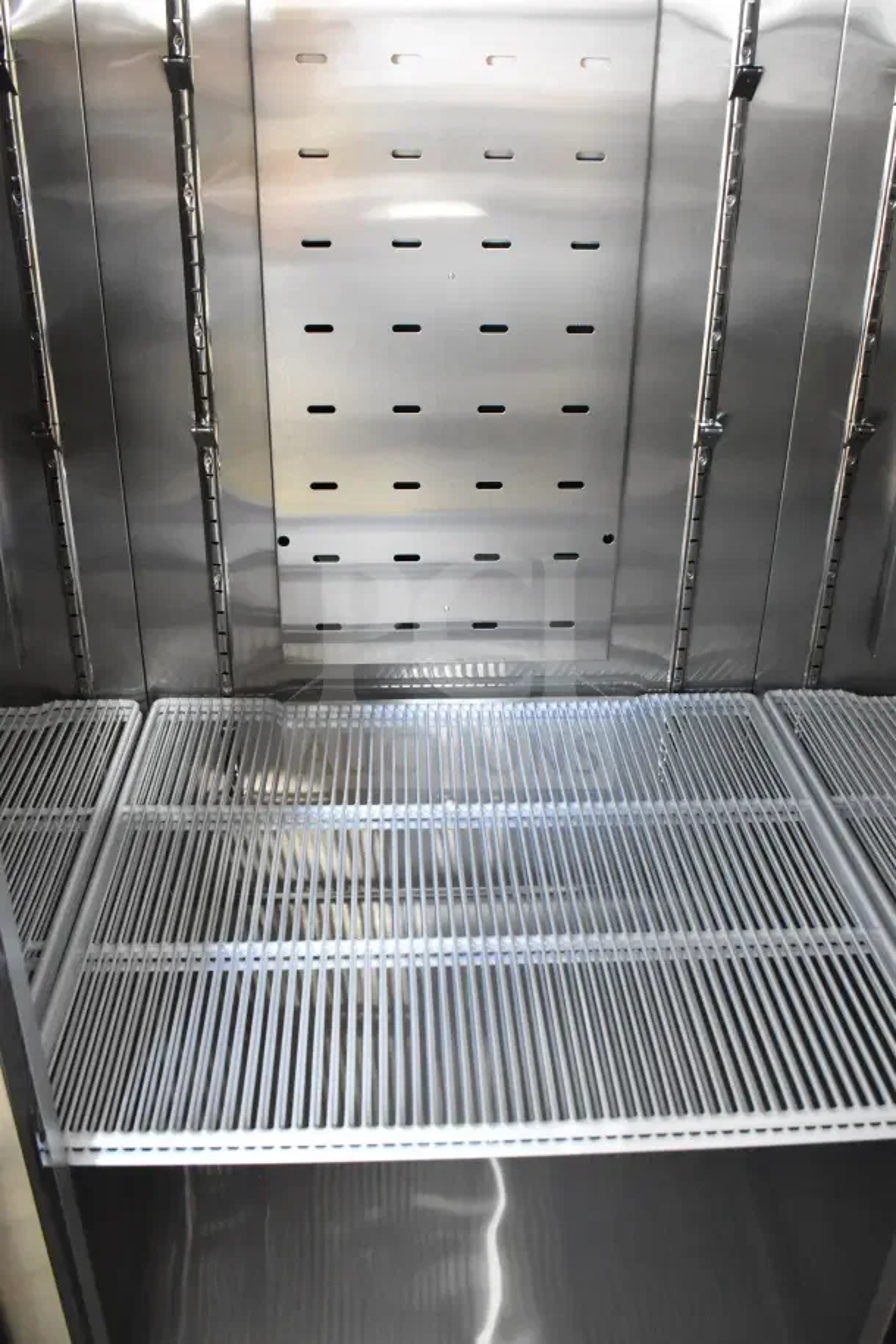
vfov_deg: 59.5
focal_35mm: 32
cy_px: 672
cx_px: 448
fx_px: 1176
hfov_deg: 41.7
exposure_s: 1/80
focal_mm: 21
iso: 6400
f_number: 4.5
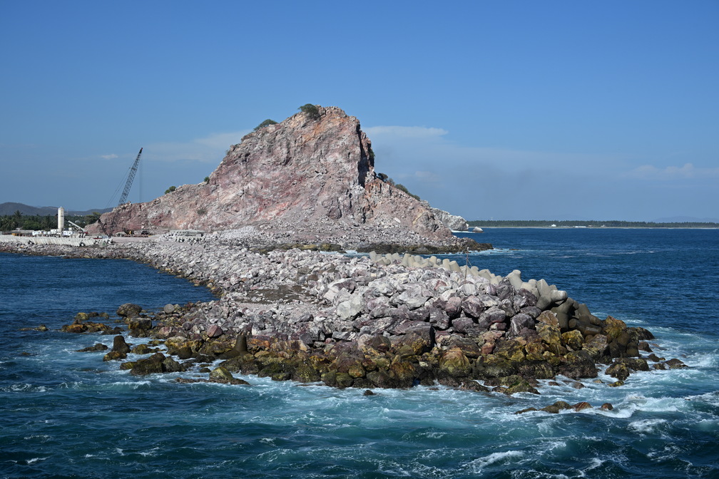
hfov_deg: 39.6
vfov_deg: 27.0
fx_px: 999
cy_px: 240
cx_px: 360
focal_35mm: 50
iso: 100
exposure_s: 1/320
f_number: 9
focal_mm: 50
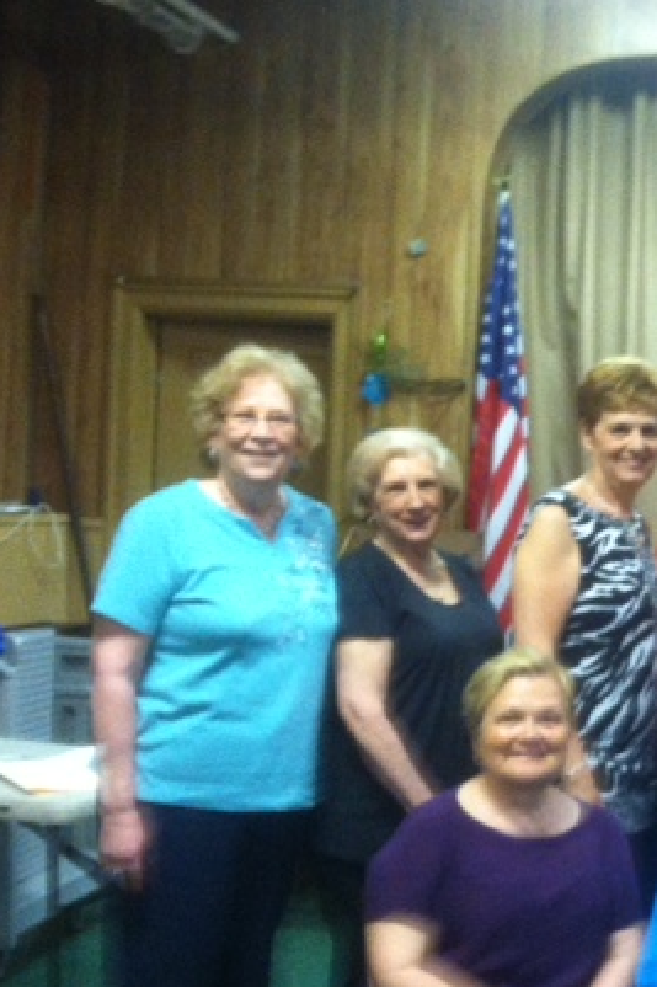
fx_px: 1589
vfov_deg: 34.5
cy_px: 544
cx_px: 736
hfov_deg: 22.0
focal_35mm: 58
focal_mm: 3.85
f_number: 2.8
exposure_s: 1/15
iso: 320
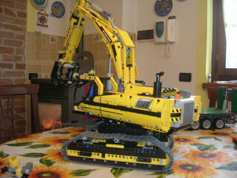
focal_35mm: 34
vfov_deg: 41.8
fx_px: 233
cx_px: 118
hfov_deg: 54.0
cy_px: 89
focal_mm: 5.7
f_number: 2.9
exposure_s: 1/11.8
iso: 200
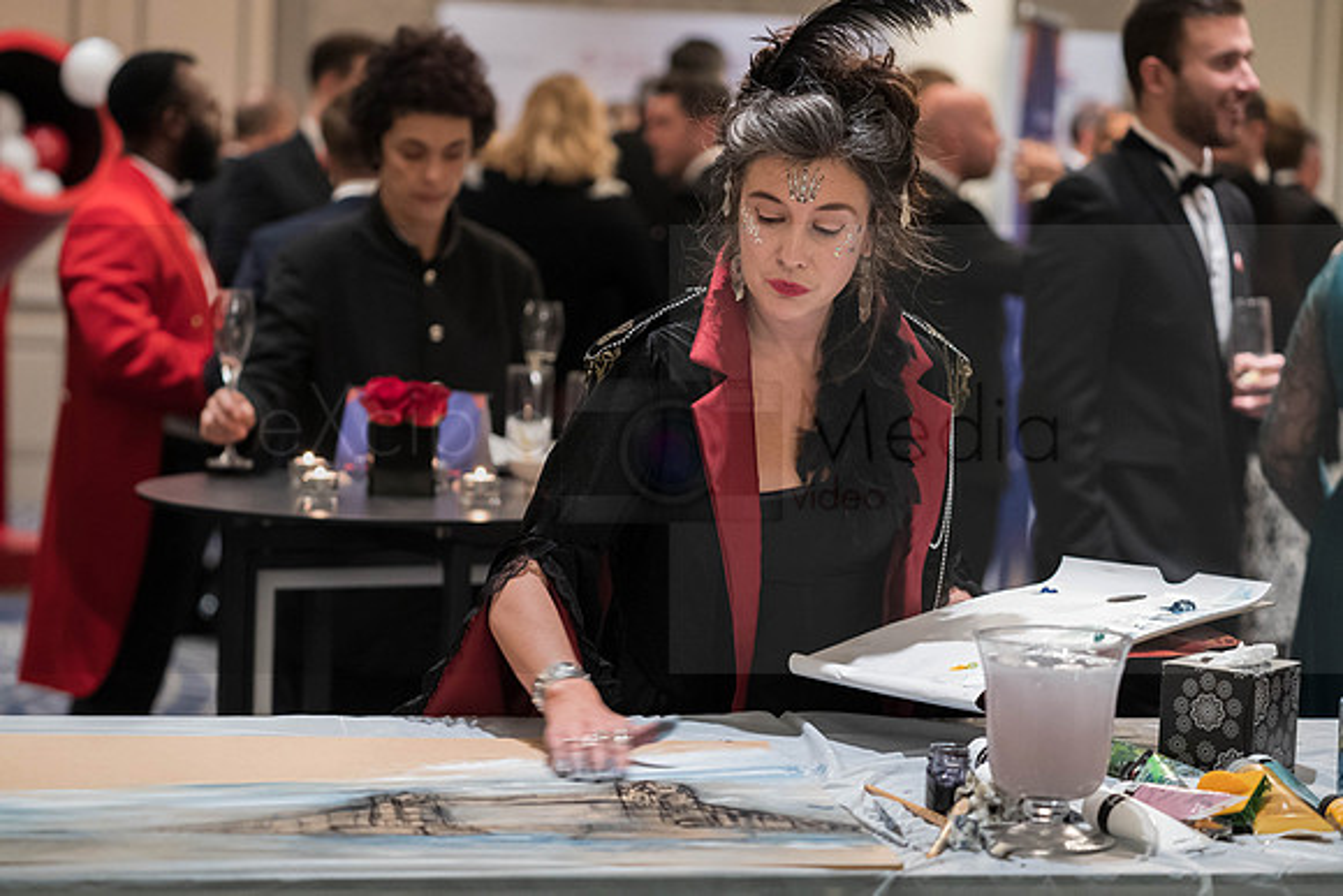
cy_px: 448
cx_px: 672
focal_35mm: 82
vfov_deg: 16.7
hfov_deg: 24.8
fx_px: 3060
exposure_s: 1/80
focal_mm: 82
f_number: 2.8
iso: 6400
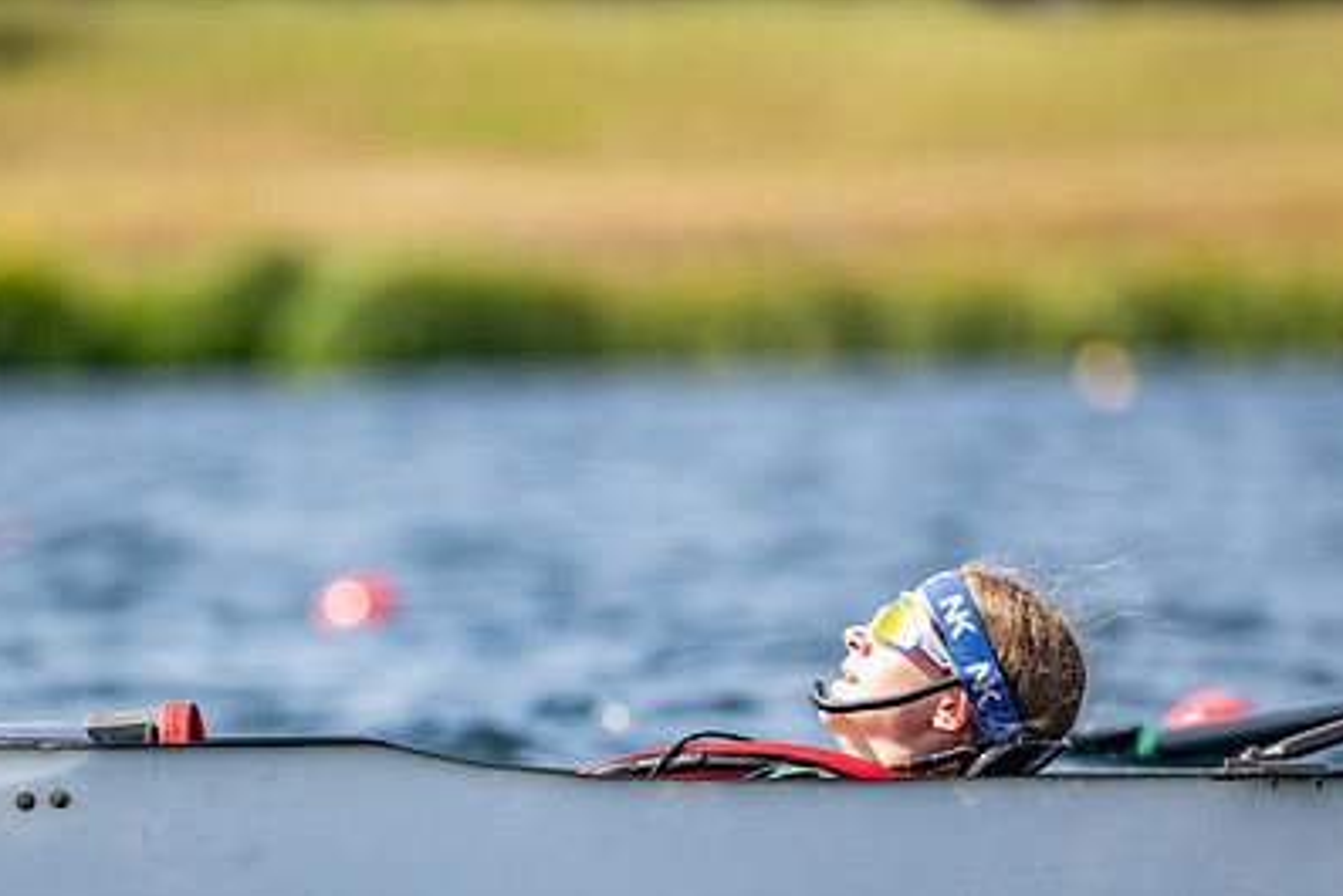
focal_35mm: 584
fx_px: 21793
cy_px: 651
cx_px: 744
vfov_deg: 2.4
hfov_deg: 3.5
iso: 220
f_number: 4.5
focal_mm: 400
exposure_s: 1/2500
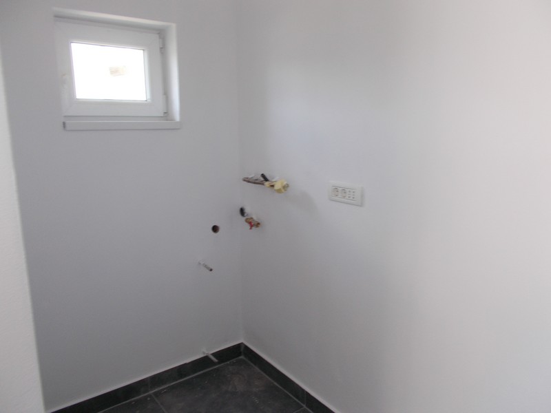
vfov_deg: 53.1
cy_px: 206
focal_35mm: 26
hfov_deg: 67.3
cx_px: 276
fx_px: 414
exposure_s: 1/25
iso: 80
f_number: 3.2
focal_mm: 4.6
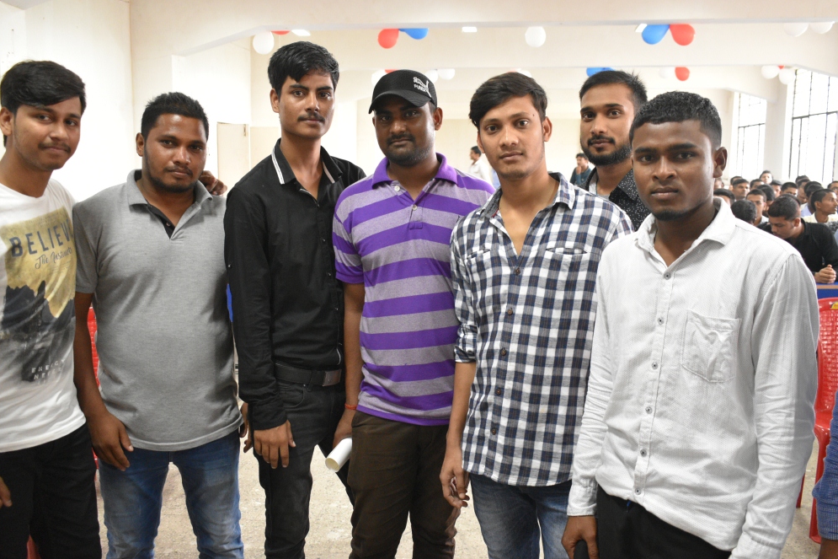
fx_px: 827
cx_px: 410
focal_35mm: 36
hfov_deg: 53.8
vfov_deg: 37.3
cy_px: 278
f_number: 4
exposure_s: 1/30
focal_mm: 23
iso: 2500
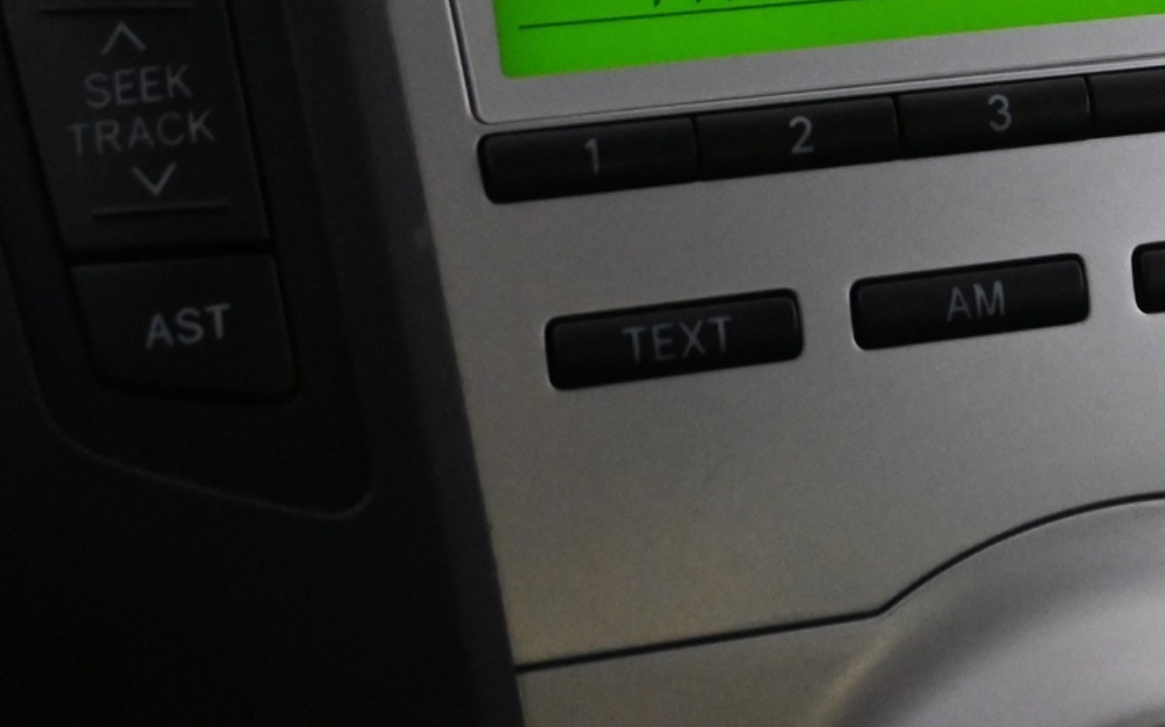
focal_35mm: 96
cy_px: 36
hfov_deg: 21.3
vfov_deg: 13.5
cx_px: 1044
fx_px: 3033
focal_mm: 27.5
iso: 5000
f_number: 5
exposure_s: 1/80
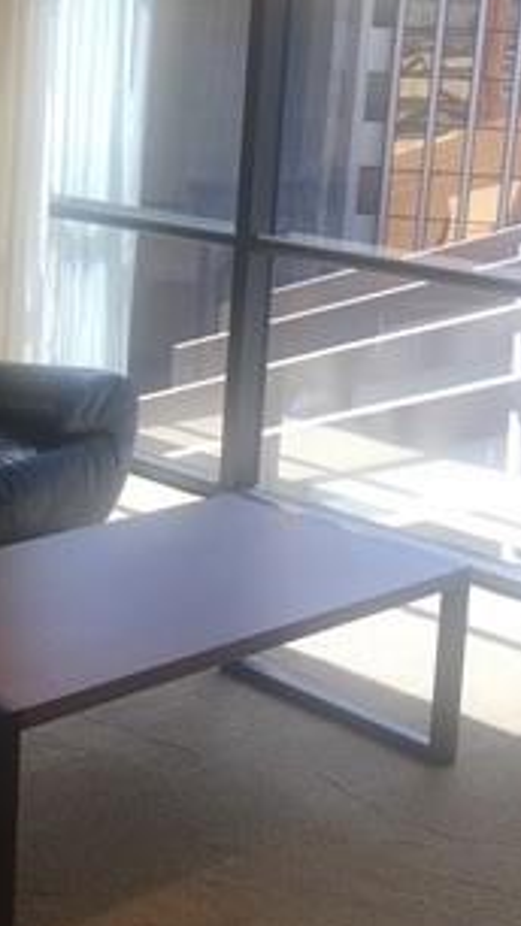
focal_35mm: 66
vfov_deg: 31.6
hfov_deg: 17.5
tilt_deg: -9.4
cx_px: -85
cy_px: 287
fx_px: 1622
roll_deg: -2.2
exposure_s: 1/60
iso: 32
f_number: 2.2
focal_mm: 4.15
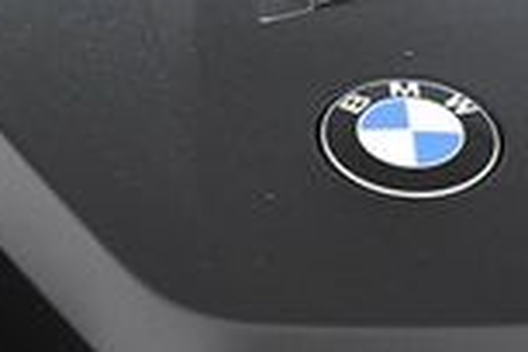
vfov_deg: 8.2
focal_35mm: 167
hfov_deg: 12.3
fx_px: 2449
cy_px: 154
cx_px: 224
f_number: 4.5
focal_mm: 27
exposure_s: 1/200
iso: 2500
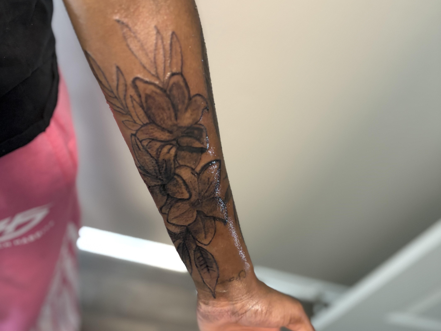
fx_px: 446
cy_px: 164
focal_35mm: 35
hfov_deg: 52.6
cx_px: 222
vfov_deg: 40.7
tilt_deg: -48.8
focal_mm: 5.96
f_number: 1.6
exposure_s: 1/40
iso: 400
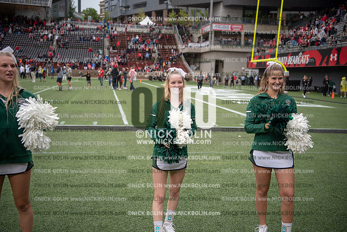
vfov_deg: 31.9
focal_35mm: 42
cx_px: 174
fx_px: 405
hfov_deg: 46.4
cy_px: 116
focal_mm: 42
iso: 250
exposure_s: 1/1000
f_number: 2.8
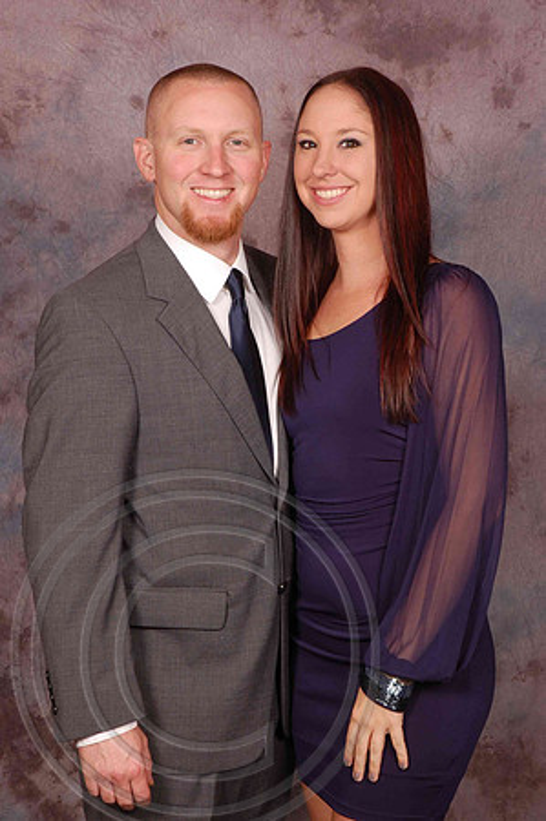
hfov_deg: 17.5
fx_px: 1778
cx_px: 273
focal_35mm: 78
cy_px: 410
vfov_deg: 26.0
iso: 200
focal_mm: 52
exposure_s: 1/125
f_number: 10
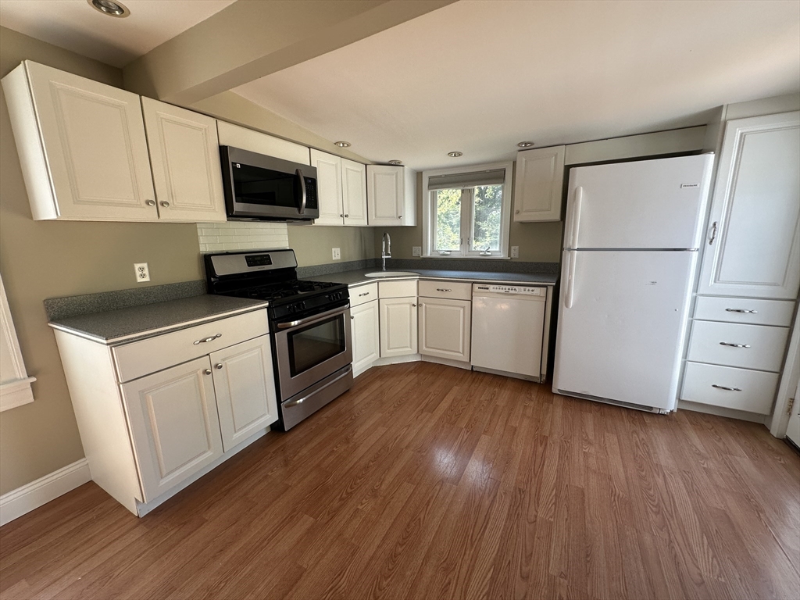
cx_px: 400
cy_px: 300
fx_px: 324
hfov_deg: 102.1
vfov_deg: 85.7
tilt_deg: -9.4
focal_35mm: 14
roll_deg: +2.4
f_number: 2.2
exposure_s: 1/99
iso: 100
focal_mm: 2.22
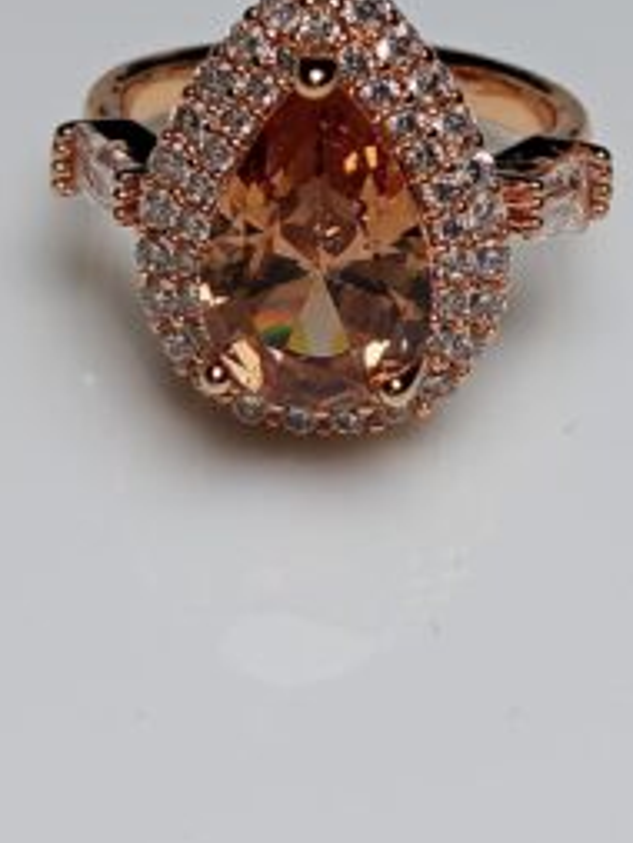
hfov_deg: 14.2
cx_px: 420
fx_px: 2534
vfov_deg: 18.5
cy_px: 62
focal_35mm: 104
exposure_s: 1/242
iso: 50
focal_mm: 3.98
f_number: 1.8
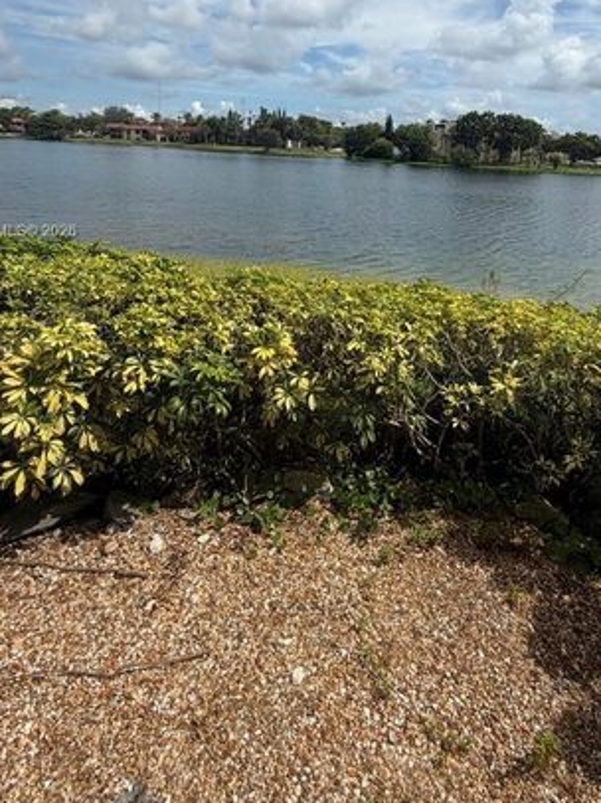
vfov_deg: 70.5
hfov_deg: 58.2
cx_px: 368
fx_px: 533
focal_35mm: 23
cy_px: 232
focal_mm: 2.22
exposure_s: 1/1312
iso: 20
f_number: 2.2
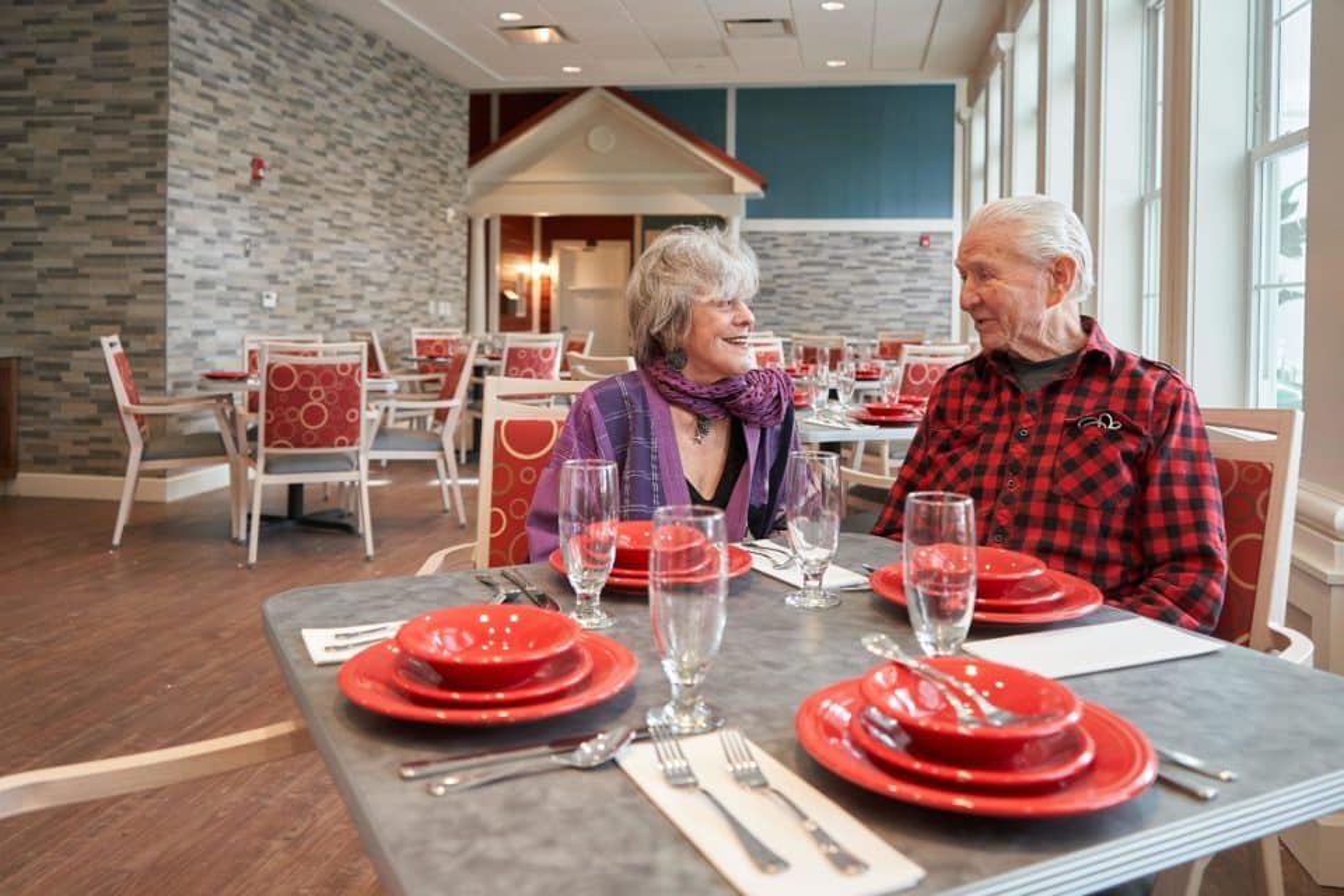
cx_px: 672
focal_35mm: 28
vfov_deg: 46.4
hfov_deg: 65.5
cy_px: 448
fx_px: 1045
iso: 2500
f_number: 3.5
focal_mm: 28
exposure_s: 1/200
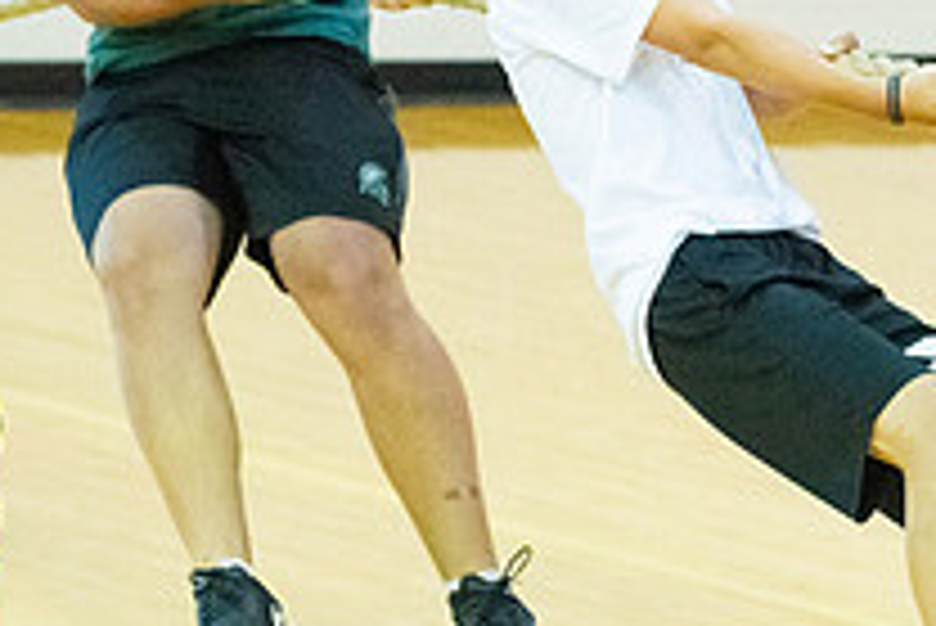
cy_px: 290
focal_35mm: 324
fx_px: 8430
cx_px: 1246
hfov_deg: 6.3
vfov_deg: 4.2
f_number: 4.5
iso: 6400
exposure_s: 1/640
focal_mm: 116
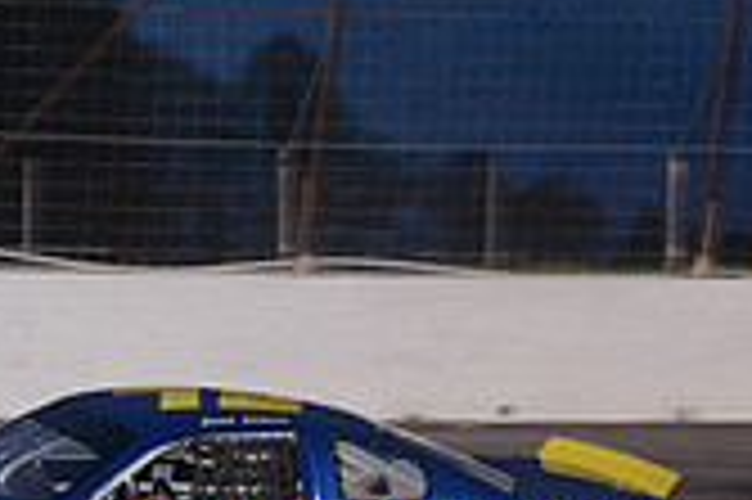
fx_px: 3694
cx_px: -23
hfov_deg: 11.5
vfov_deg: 7.6
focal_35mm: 177
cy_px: 712
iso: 1000
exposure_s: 1/200
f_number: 4.2
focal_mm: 34
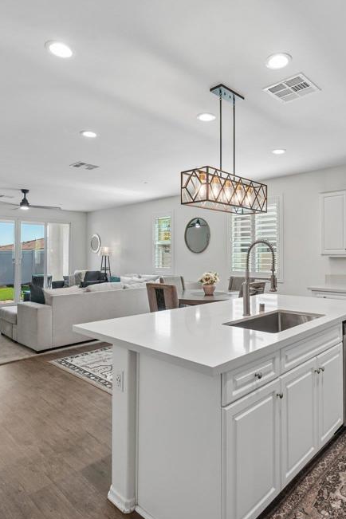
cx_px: 222
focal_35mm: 22
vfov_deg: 78.6
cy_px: 258
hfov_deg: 56.3
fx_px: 317
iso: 250
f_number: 9
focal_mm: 14
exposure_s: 1/30
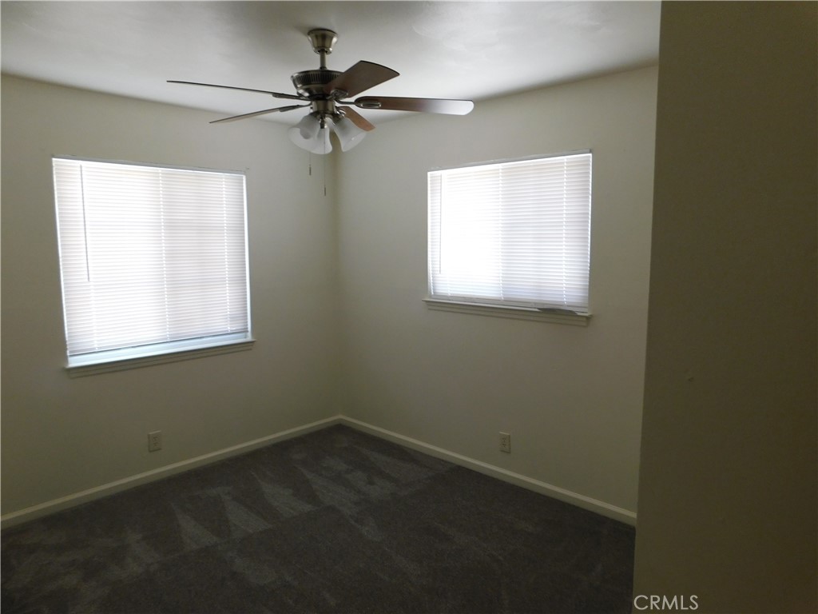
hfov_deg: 73.9
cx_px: 409
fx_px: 544
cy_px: 307
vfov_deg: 58.9
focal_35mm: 23
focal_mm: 4
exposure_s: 1/30
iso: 140
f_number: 3
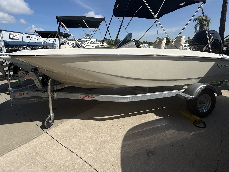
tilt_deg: -3.4
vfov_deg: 66.7
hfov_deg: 84.7
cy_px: 56
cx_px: 117
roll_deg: +1.8
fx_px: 126
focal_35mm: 19
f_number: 2.2
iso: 50
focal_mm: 2.22
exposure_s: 1/3891
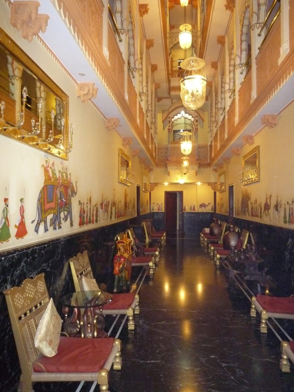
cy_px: 196
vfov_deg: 69.4
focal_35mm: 25
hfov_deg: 54.9
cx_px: 147
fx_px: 283
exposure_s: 1/30
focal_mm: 4.4
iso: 640
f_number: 2.8
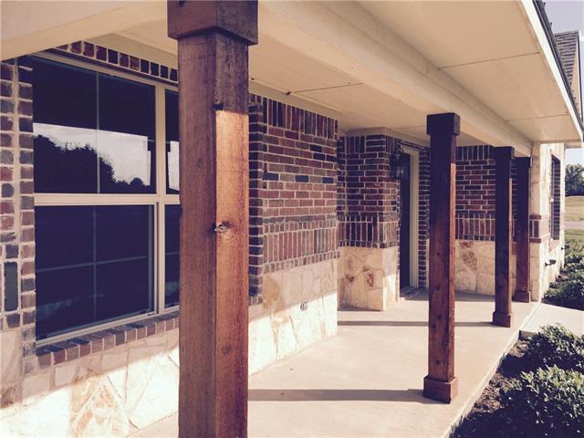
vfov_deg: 48.2
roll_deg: -1.1
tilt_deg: -2.3
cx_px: 292
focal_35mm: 29
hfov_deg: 61.7
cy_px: 219
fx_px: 489
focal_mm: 4.15
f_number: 2.2
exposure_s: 1/1721
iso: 32
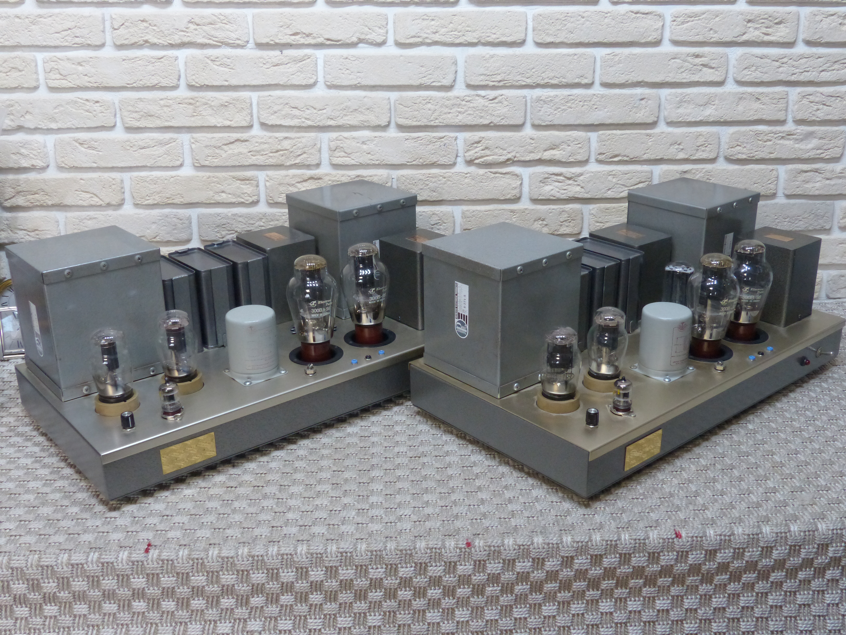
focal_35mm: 36
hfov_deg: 51.4
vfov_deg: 39.7
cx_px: 423
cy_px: 318
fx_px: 880
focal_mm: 6.4
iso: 400
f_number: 4.5
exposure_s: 1/40
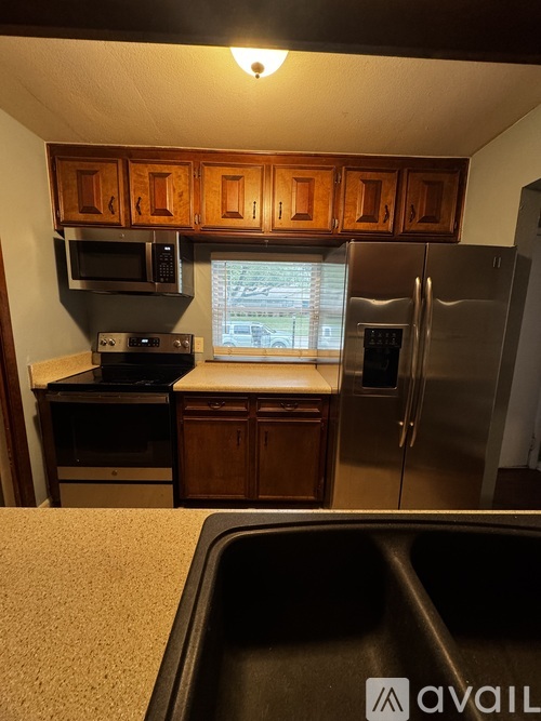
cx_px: 270
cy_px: 360
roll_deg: -1.4
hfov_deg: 85.7
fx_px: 292
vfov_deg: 102.1
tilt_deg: -10.3
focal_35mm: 14
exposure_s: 1/60
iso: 400
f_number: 2.2
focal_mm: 2.22
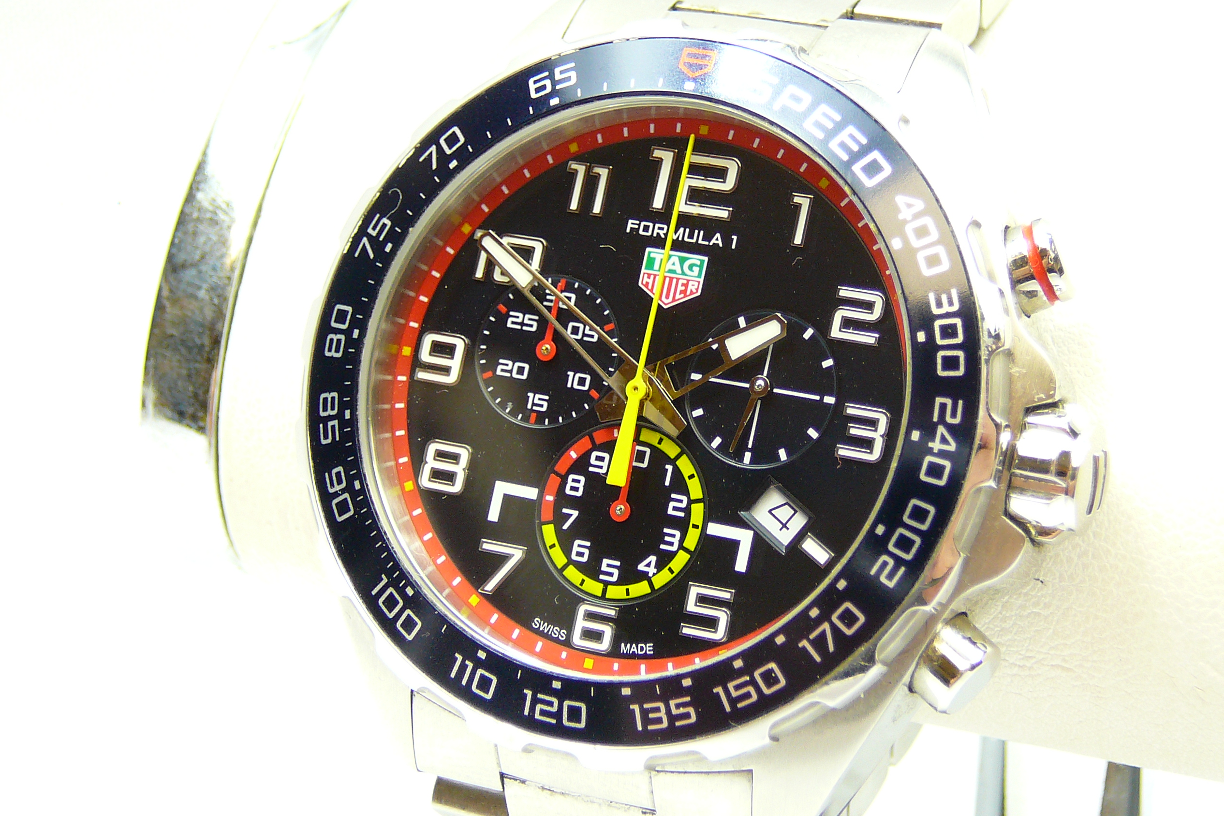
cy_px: 412
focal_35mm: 81
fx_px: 2754
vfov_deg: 16.9
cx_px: 613
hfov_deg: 25.1
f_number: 3.7
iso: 125
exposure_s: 1/15
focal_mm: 11.5
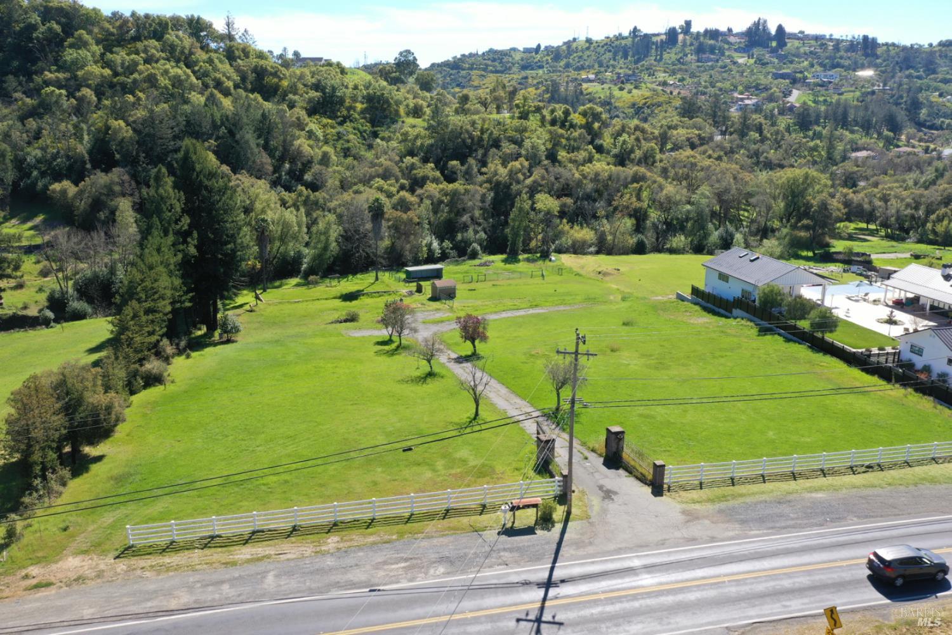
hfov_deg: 65.5
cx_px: 476
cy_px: 318
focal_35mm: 28
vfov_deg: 46.4
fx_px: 740
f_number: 6.3
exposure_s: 1/200
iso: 100
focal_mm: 10.26
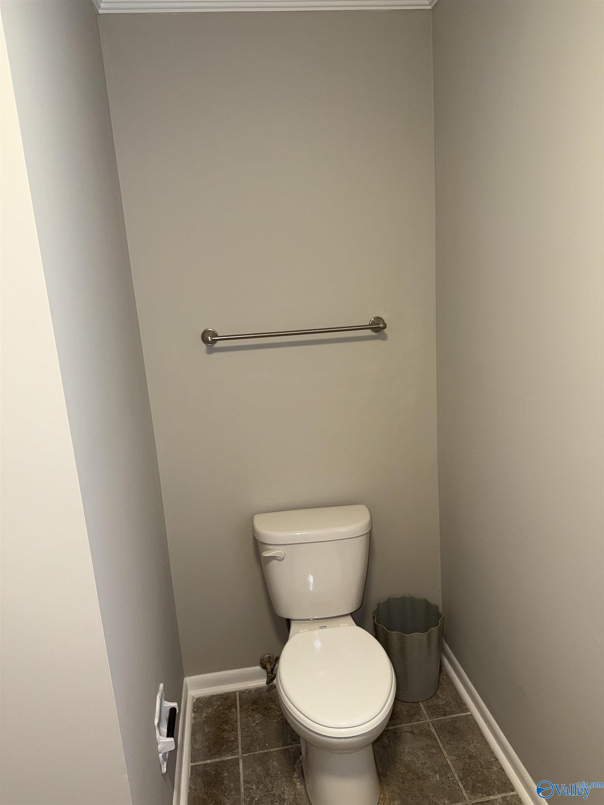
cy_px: 402
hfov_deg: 56.8
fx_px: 558
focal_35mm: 24
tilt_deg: -13.3
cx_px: 302
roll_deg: +3.7
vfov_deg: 71.6
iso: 64
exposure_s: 1/37
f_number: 1.78
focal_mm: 6.76
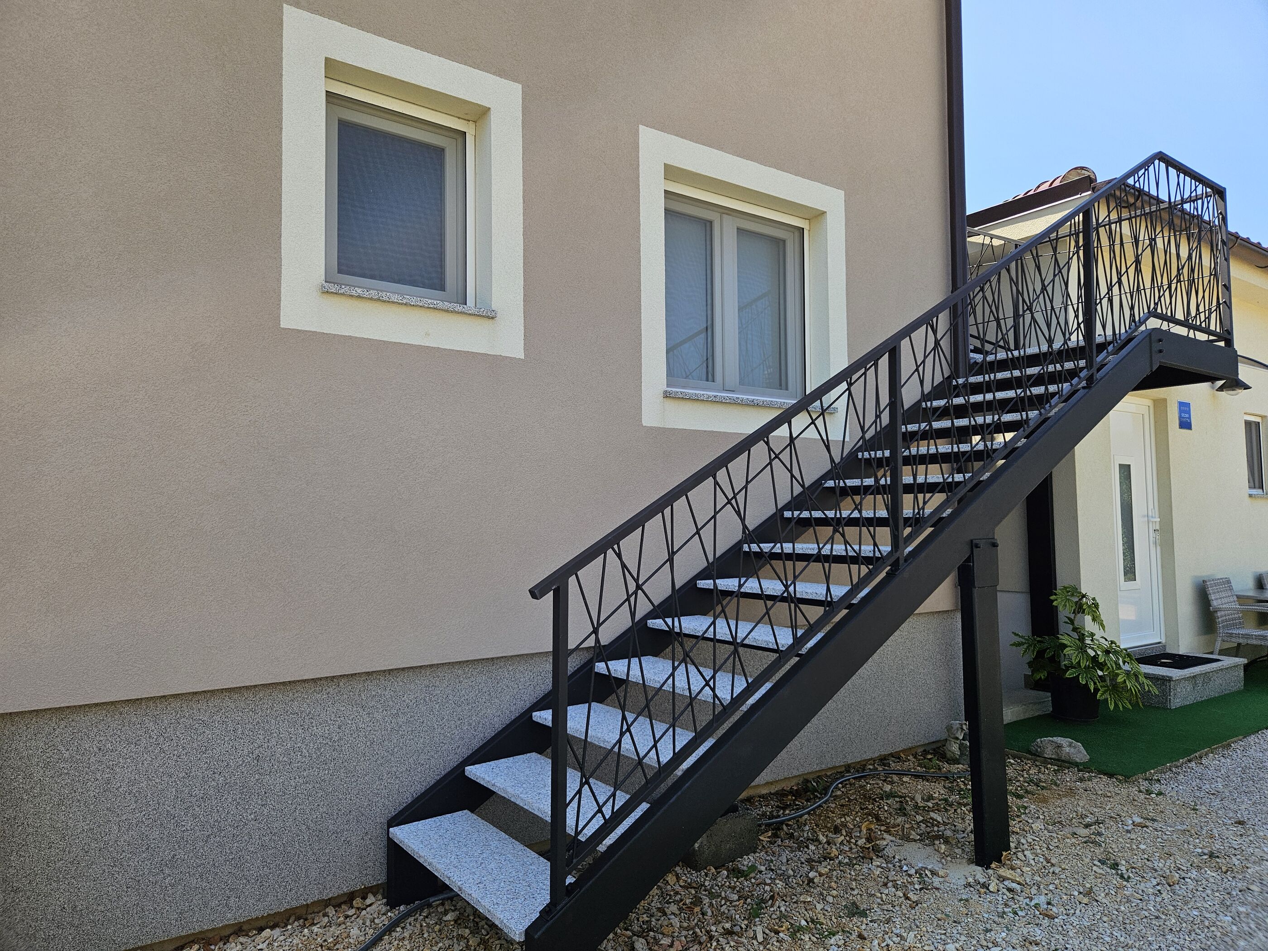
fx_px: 843
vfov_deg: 58.9
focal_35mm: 23
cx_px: 634
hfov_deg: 73.9
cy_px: 476
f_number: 1.8
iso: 64
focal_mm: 5.4
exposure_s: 1/2000
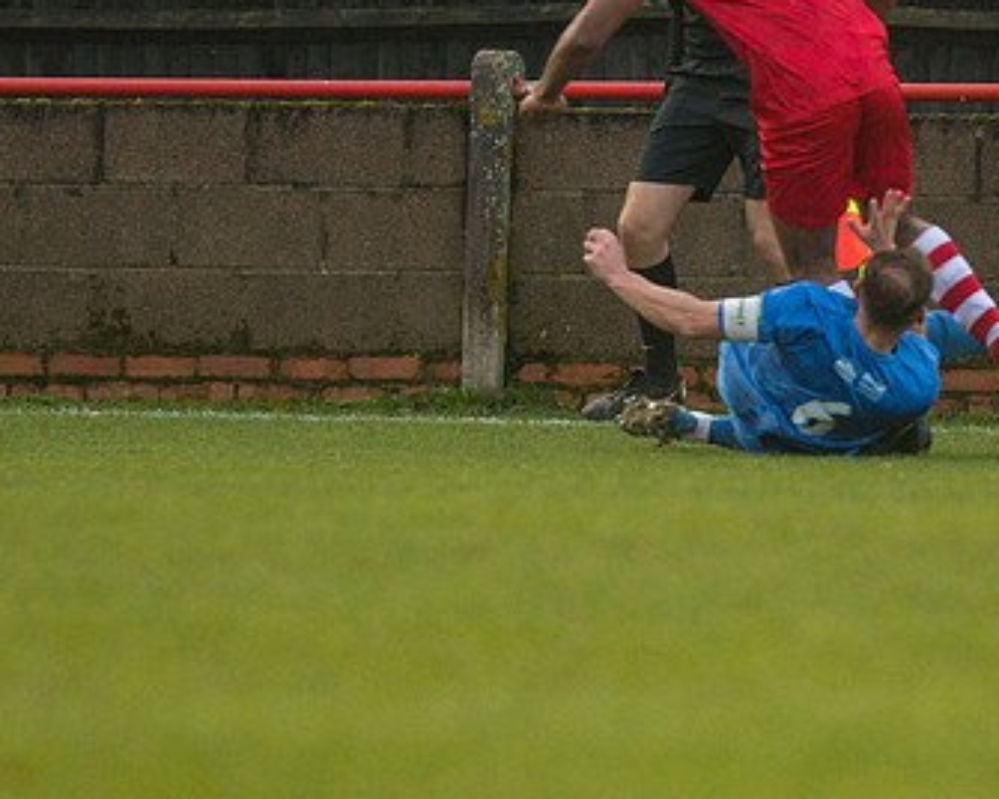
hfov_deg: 2.1
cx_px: 697
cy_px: 265
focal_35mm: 923
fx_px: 27290
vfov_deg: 1.7
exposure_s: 1/2000
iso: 2000
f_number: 3.2
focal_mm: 300
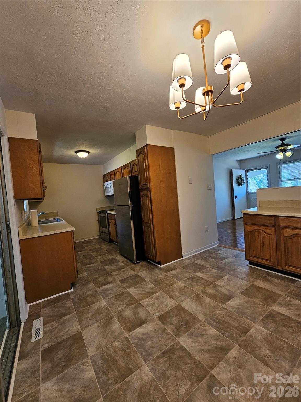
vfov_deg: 106.2
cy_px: 201
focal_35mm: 13
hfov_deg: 89.9
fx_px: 151
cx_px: 150
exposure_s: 1/60
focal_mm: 2.2
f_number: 2.2
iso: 125
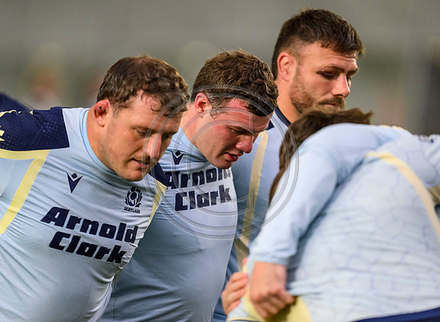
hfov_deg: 4.6
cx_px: 224
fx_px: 5503
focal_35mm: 437
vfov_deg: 3.4
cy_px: 157
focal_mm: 400
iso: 6400
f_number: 3.2
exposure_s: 1/1600
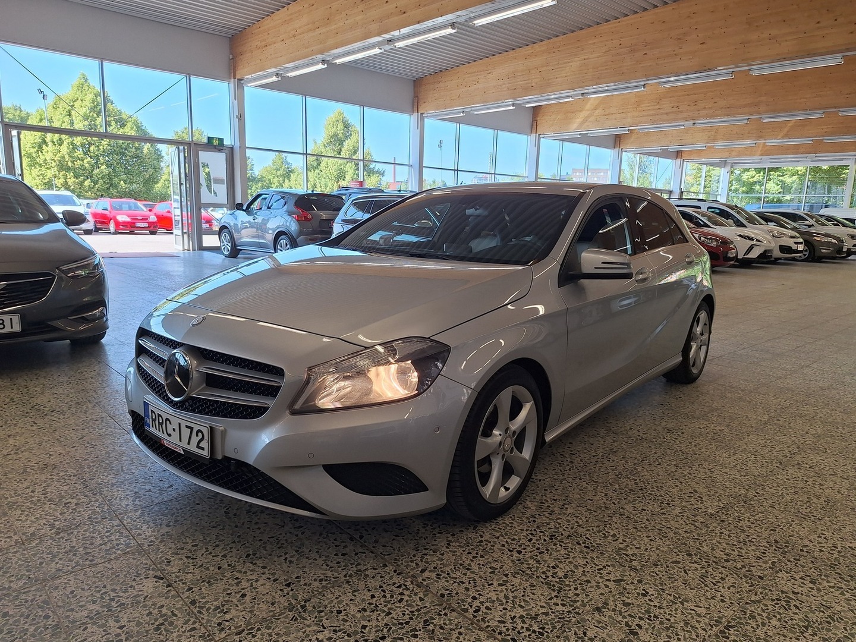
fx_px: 569
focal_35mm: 23
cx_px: 428
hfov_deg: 73.9
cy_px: 321
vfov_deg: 58.9
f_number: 1.8
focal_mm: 5.54
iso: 40
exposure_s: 1/282
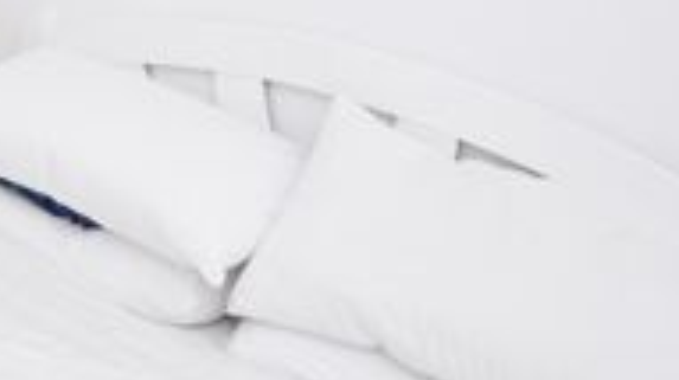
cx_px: -140
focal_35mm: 58
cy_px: -199
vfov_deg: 18.2
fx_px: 1043
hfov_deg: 30.5
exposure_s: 1/250
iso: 400
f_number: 5
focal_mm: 10
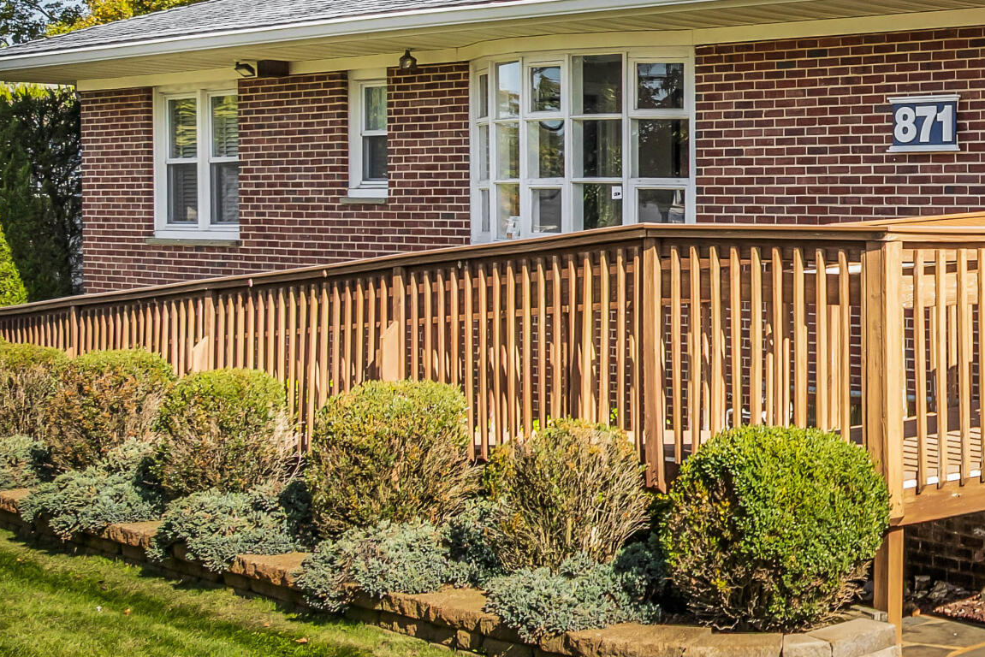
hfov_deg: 27.3
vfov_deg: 20.9
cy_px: 215
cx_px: 1183
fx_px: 1779
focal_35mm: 65
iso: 120
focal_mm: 12.29
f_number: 2.8
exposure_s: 1/2000
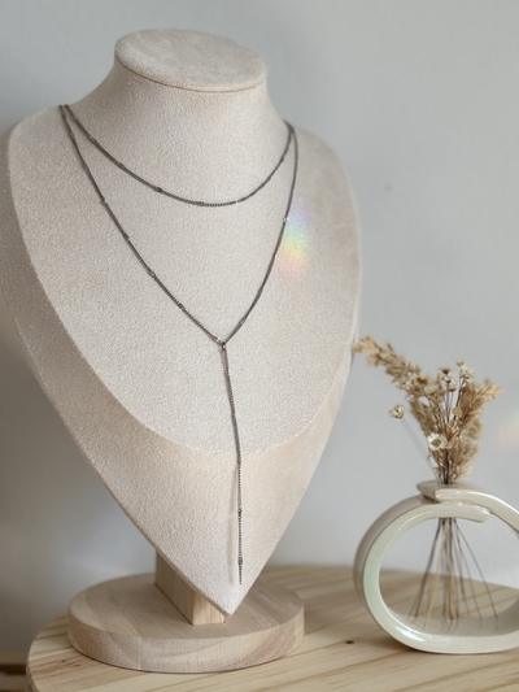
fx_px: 1039
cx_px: 260
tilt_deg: -2.2
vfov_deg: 36.8
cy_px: 346
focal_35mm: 52
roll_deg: -0.4
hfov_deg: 28.0
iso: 32
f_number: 1.6
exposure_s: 1/247
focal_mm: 5.96
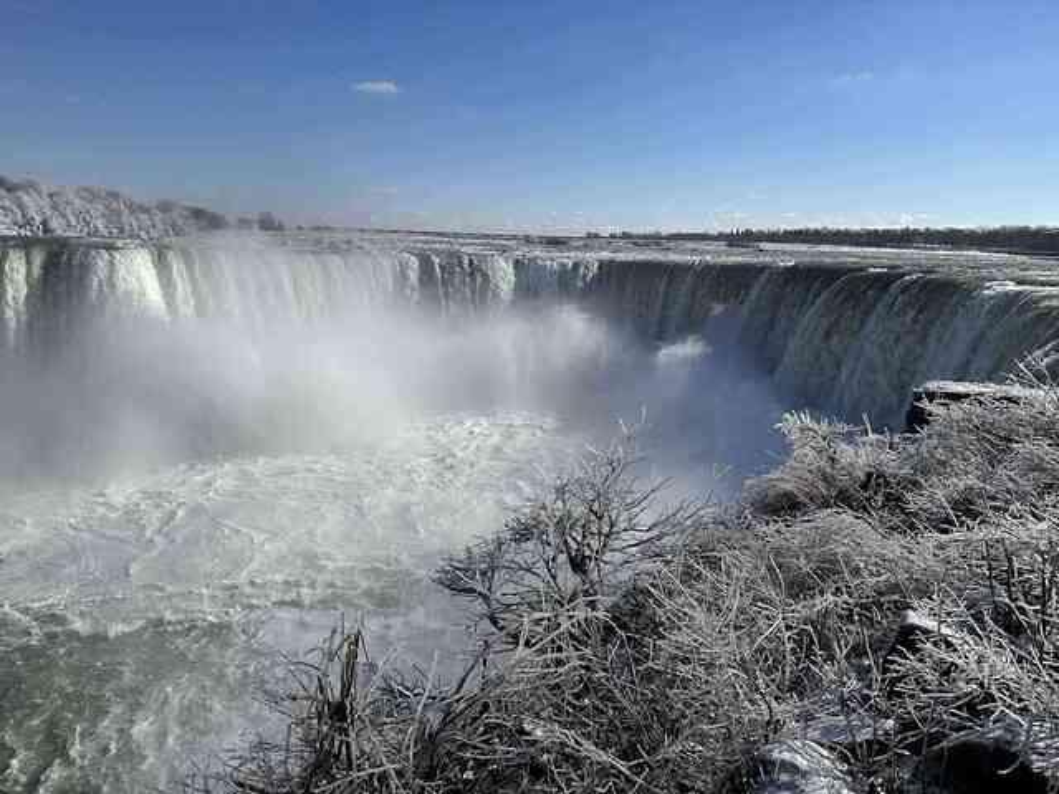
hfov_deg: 71.6
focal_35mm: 24
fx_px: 734
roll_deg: -1.0
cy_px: 397
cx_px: 530
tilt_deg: -12.1
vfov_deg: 56.8
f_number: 1.78
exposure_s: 1/12048
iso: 80
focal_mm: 6.86
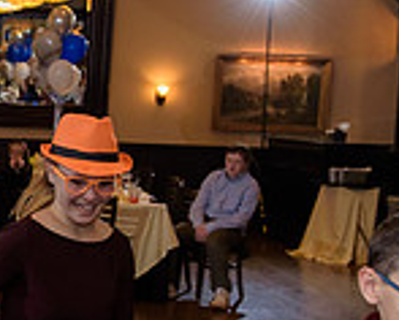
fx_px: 1182
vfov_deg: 15.4
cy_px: 218
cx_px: -187
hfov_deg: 17.4
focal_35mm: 100
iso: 1600
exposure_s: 1/125
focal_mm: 27
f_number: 3.2
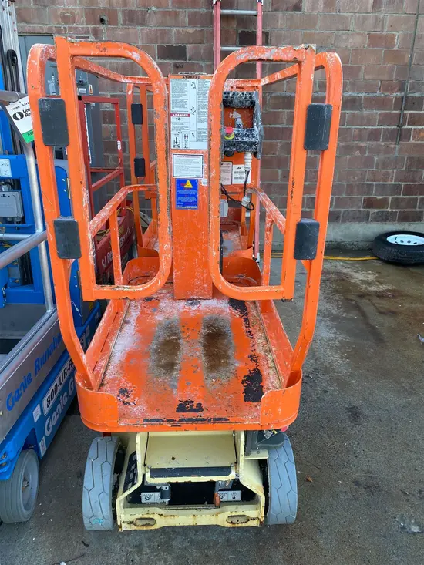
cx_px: 212
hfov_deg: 53.1
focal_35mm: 26
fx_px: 424
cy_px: 282
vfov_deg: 67.3
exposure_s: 1/150
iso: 32
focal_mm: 4.25
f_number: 1.8
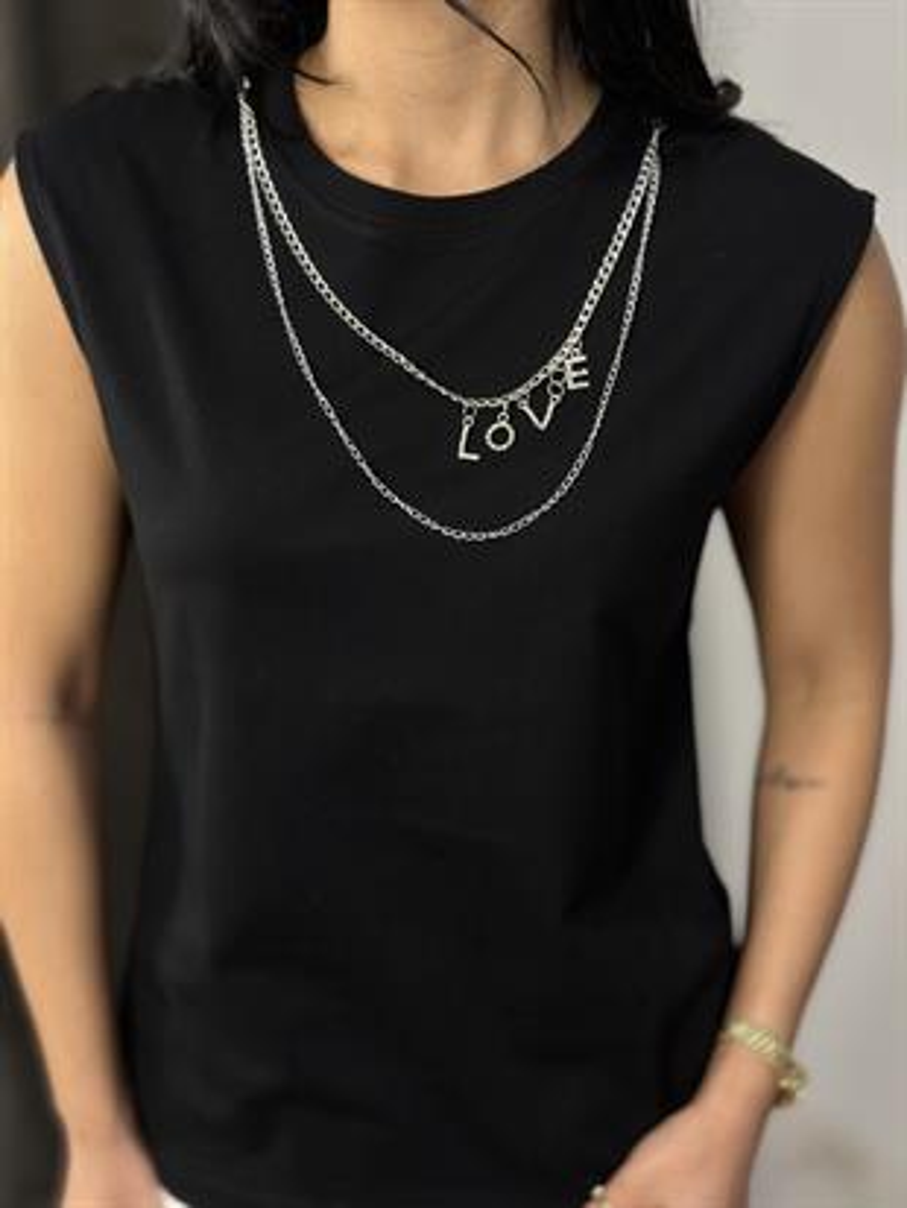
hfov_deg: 30.3
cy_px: 604
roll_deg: -1.4
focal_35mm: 48
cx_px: 454
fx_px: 1676
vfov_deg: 39.6
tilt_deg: -22.4
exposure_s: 1/100
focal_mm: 6.86
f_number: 1.78
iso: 80
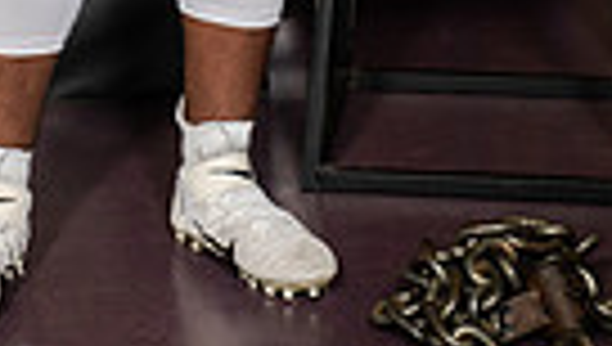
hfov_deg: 13.4
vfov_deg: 7.1
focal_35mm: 159
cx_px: 50
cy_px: -580
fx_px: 2584
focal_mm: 46
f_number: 7.1
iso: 800
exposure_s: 1/250
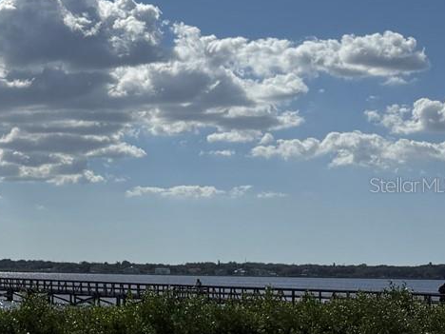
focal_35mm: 82
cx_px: -301
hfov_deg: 19.3
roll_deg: -1.0
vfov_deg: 18.0
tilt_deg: +4.3
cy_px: 185
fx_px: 1054
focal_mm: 6.76
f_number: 1.78
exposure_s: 1/14286
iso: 64
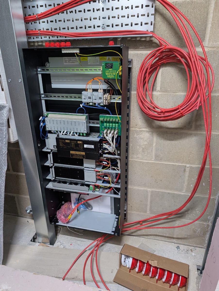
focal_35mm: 24
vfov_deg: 71.5
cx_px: 110
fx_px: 202
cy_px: 146
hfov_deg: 56.9
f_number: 1.68
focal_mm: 6.9
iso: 492
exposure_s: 1/100
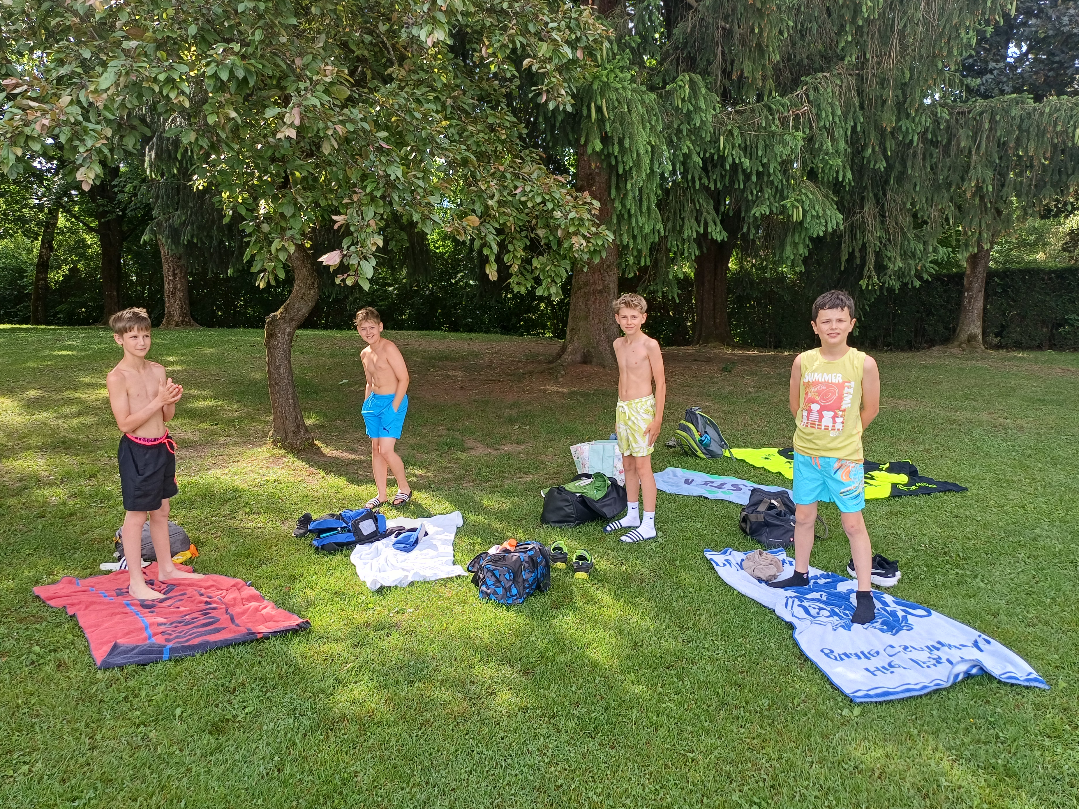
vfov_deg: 51.3
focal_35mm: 27
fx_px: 842
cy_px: 426
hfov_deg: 65.3
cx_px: 514
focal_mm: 4.65
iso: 50
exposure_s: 1/198
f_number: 1.8
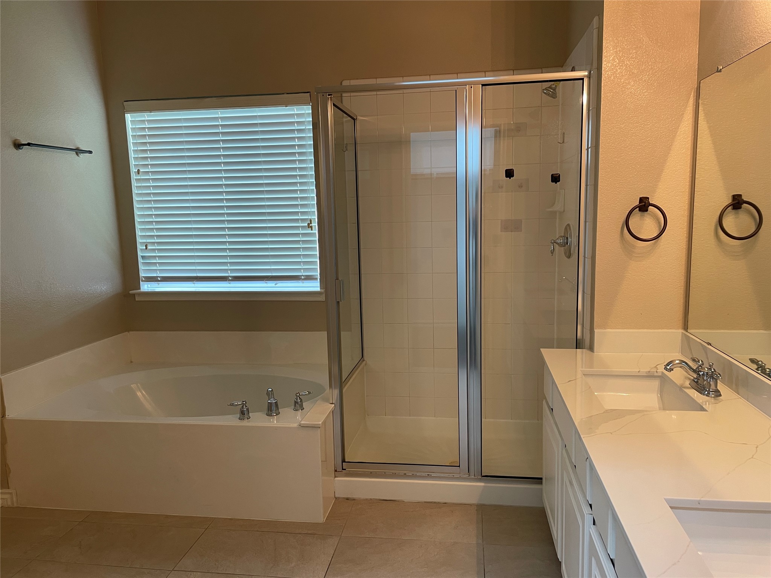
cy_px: 289
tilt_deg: -7.8
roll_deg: +2.0
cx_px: 386
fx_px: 579
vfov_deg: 53.1
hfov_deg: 67.3
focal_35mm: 26
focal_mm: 4.2
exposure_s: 1/60
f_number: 1.6
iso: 80
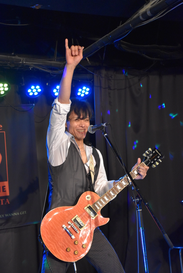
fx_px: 502
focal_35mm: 66
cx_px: 92
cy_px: 136
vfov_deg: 30.5
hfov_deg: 20.7
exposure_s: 1/160
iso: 3200
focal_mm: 44
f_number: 4.8
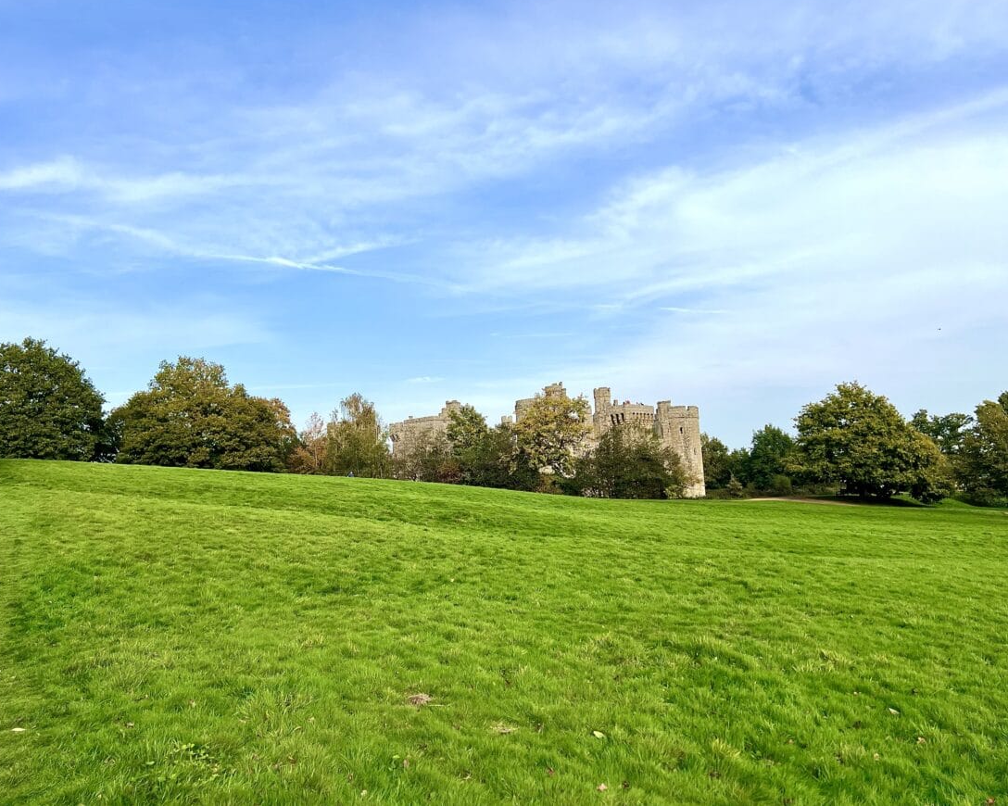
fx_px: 835
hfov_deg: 62.2
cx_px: 498
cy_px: 390
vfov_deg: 51.5
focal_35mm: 28
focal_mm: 5.7
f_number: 1.5
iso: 50
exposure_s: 1/3077
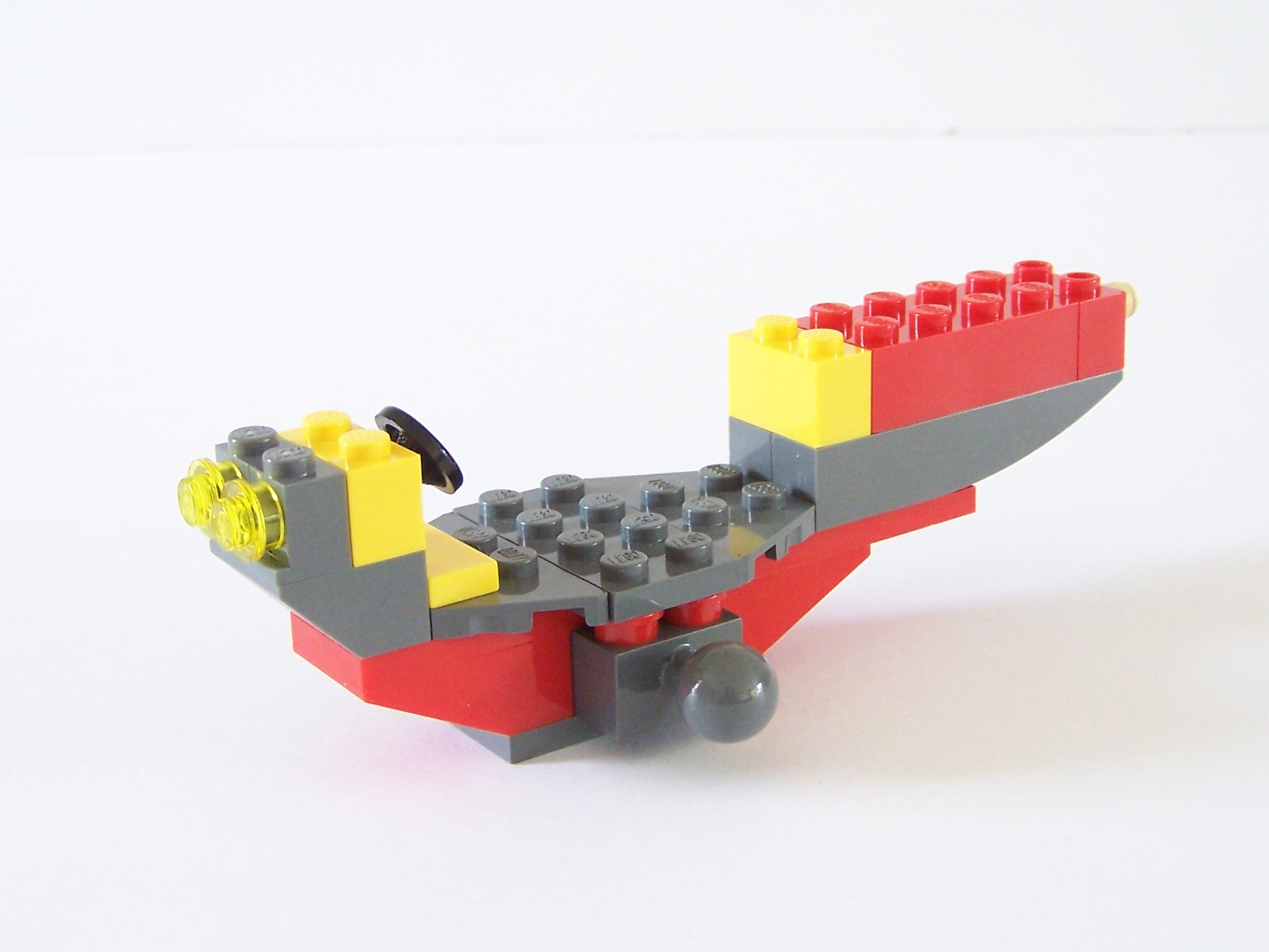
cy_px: 442
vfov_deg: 26.1
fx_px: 2053
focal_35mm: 56
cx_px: 691
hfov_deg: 34.3
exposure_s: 1/15
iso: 200
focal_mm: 6.7
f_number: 3.2
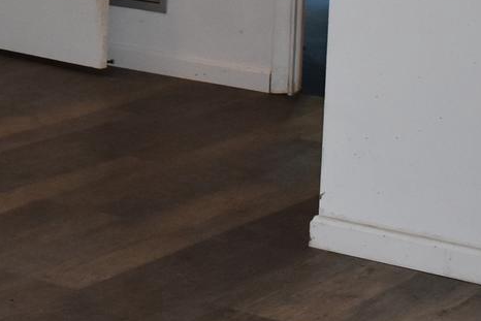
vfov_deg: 9.2
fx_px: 1938
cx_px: -515
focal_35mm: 145
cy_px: -153
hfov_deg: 12.3
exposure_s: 1/125
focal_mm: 22
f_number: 5.6
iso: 800
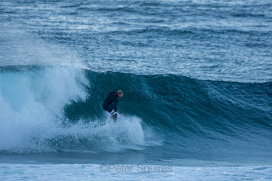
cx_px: 136
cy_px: 90
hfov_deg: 2.7
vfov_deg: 1.8
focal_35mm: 750
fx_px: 5668
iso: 400
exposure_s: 1/400
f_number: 5.6
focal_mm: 500
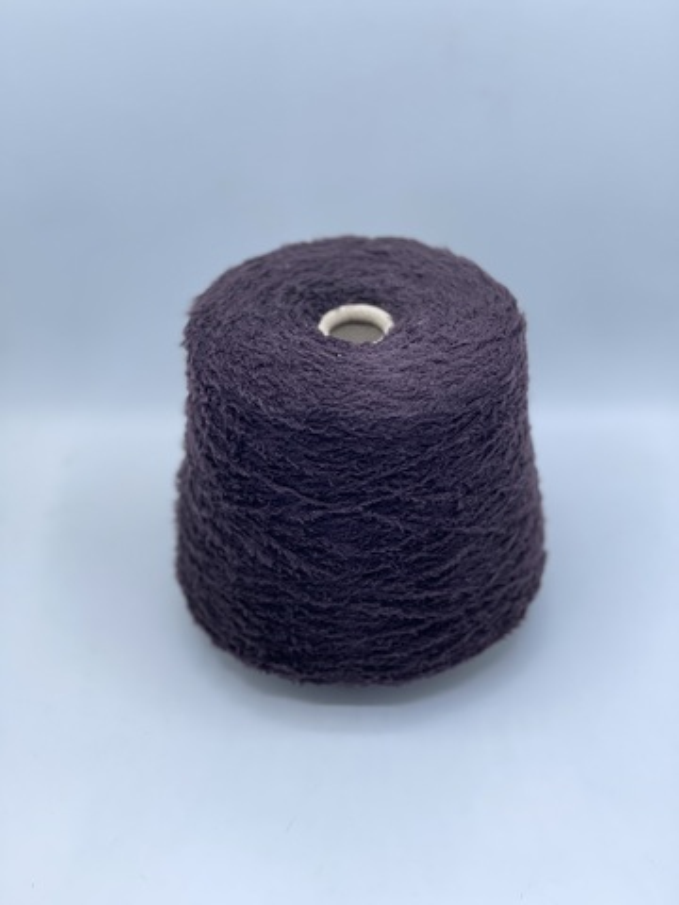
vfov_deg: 30.3
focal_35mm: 64
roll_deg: +1.5
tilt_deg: -39.4
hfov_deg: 22.9
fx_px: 1674
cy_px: 452
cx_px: 340
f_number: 2.2
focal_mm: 7.5
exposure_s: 1/110
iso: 25
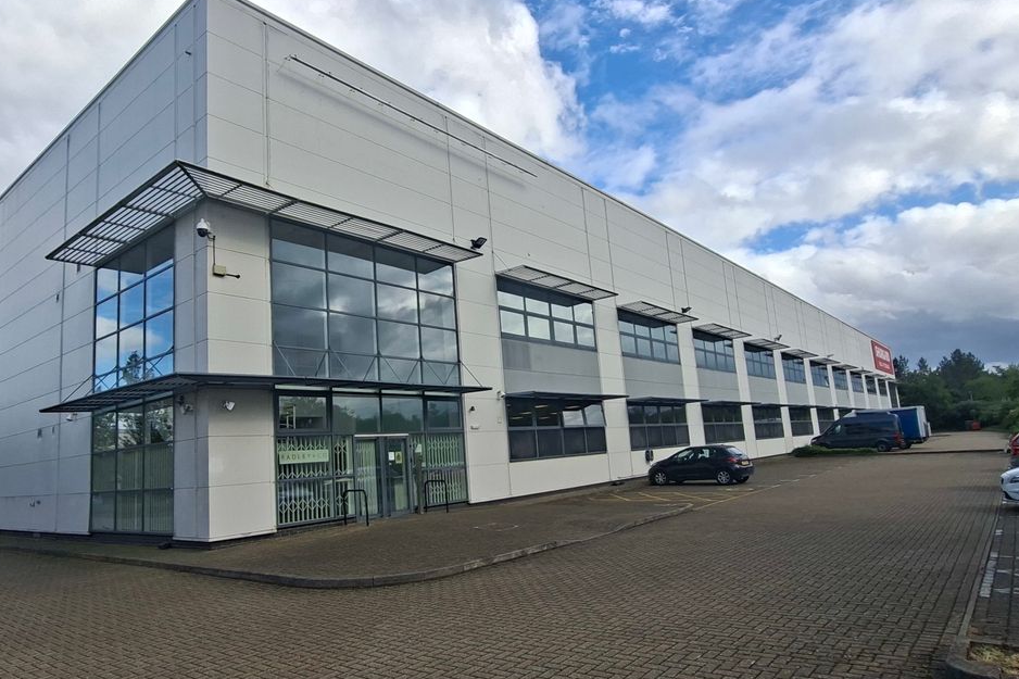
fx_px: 453
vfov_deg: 73.7
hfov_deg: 96.6
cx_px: 481
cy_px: 358
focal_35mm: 16
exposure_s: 1/898
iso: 40
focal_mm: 1.74
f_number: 2.2
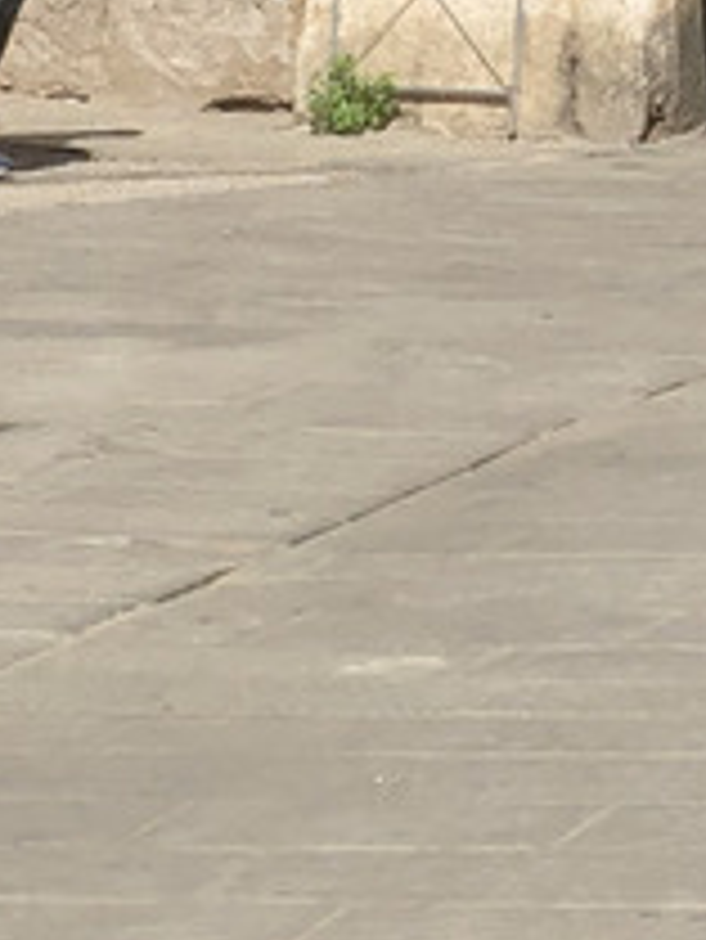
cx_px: 1641
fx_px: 8123
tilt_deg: +10.5
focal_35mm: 299
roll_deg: +0.3
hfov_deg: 4.9
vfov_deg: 6.3
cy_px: -1390
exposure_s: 1/1245
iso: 16
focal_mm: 6
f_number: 2.4
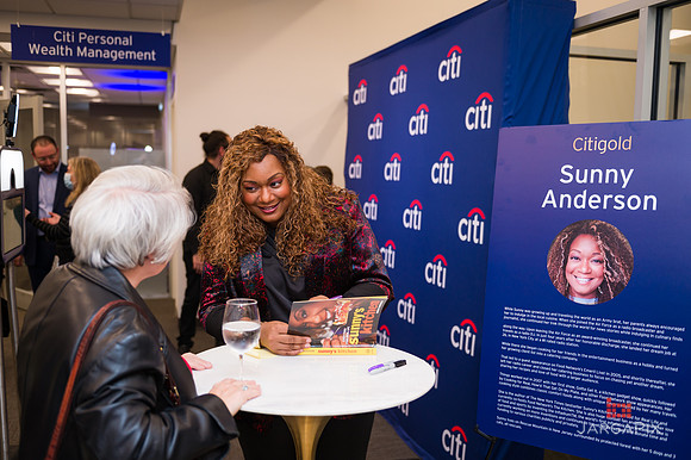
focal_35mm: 35
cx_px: 346
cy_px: 230
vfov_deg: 37.8
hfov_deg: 54.5
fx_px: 671
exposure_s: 1/160
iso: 400
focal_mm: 35
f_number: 3.2
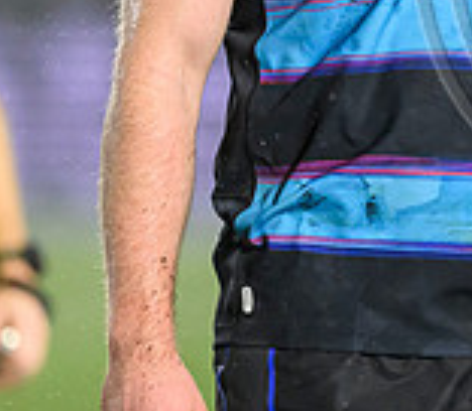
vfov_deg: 1.0
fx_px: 22735
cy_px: -57
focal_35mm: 1571
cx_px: 475
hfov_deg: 1.2
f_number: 3.2
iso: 4000
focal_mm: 400
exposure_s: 1/1600
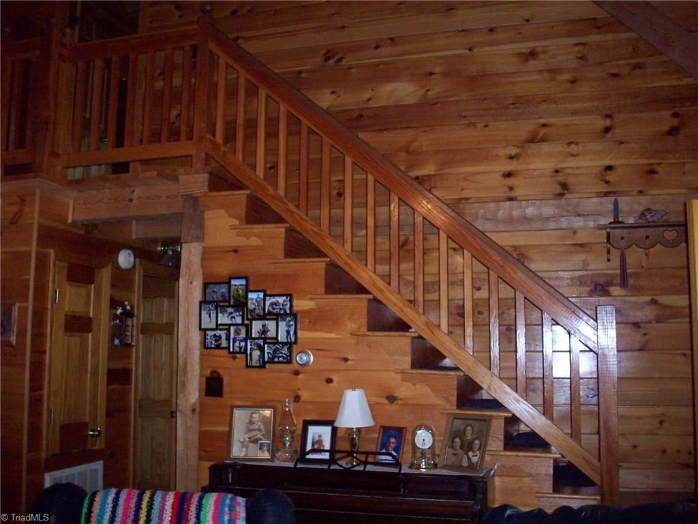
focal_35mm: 37
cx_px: 349
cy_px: 262
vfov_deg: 38.7
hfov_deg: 50.1
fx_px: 746
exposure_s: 1/45
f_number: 2.8
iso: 200
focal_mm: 6.2
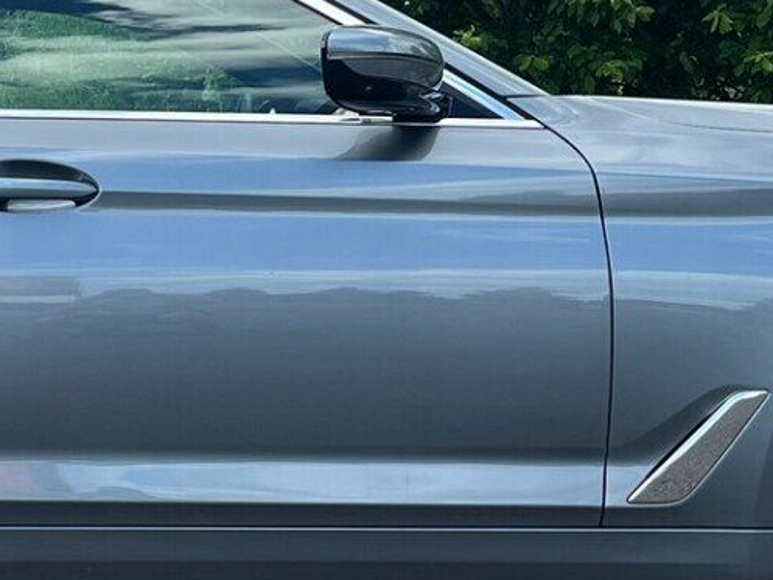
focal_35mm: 102
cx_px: 12
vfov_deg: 14.5
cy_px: 288
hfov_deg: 18.8
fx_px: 2278
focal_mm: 5.7
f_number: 1.5
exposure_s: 1/1531
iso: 50
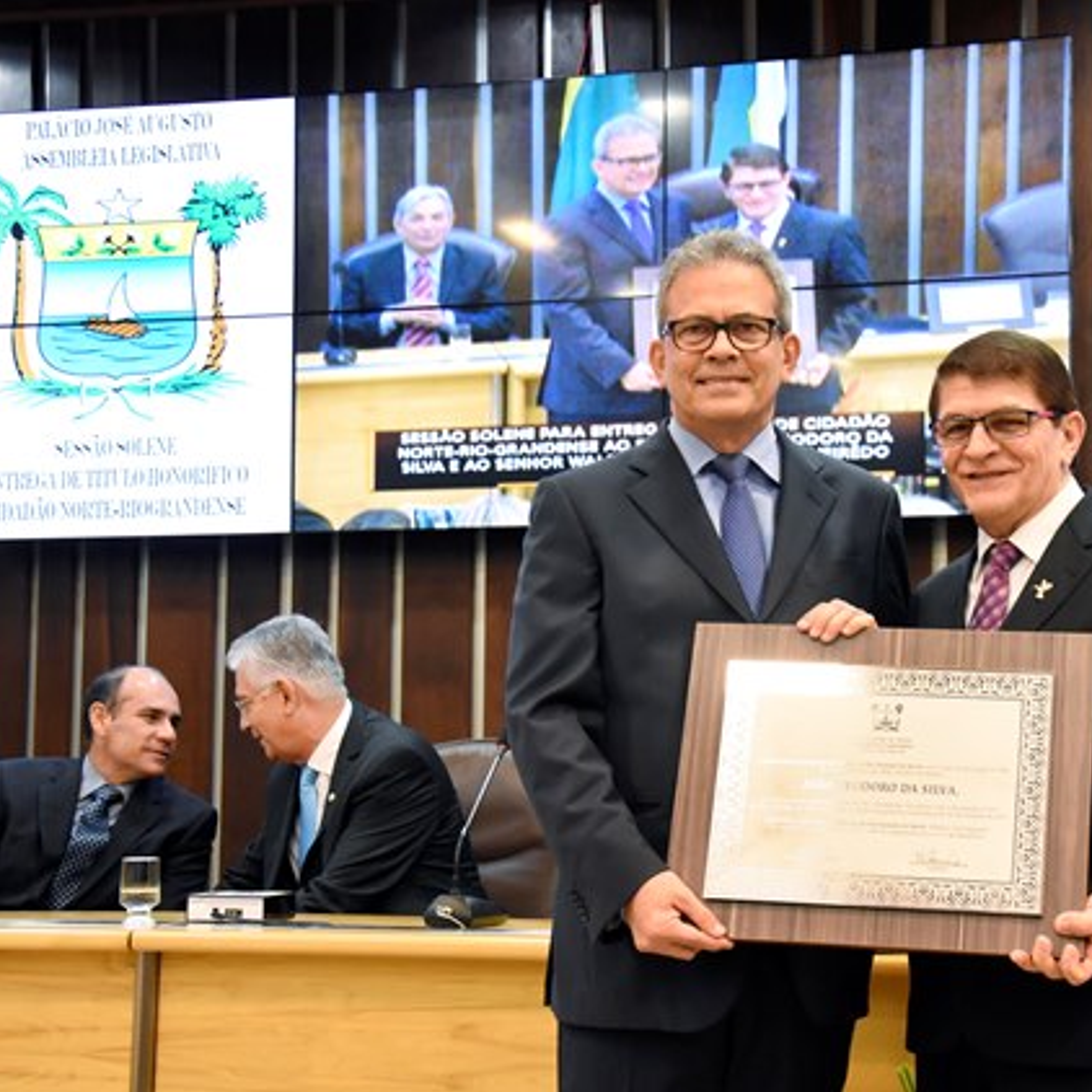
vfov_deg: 25.5
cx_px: 743
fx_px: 2414
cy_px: 550
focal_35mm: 68
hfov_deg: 25.3
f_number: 5.6
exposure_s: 1/80
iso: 3200
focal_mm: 35
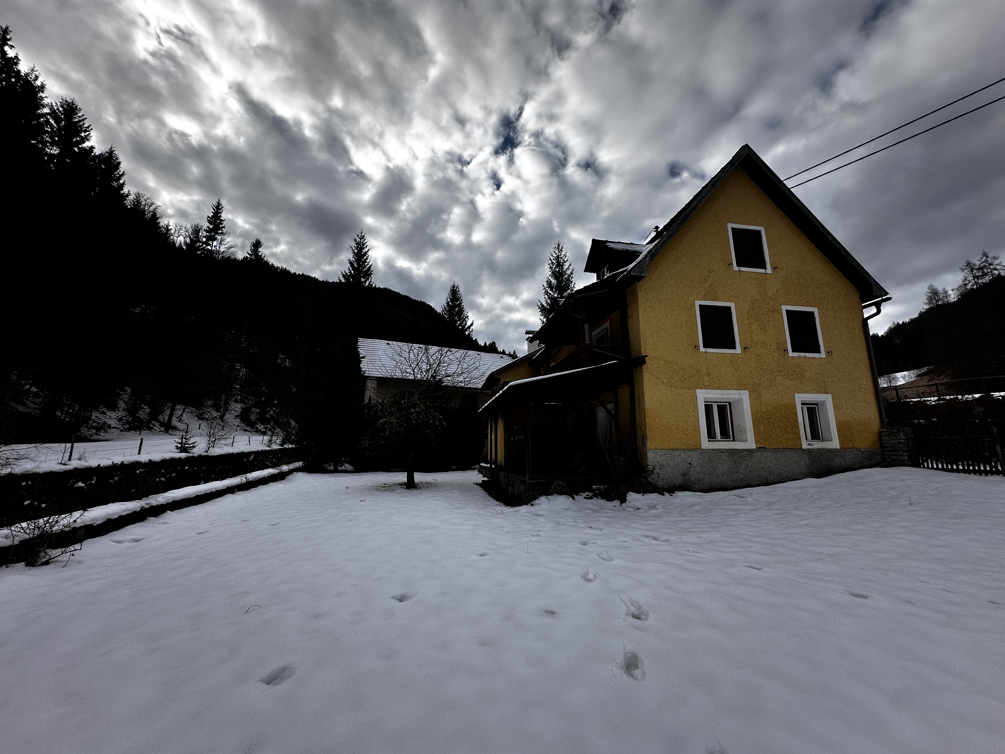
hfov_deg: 102.1
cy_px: 377
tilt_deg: +9.2
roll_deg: +0.0
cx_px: 502
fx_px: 406
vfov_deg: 85.7
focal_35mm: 14
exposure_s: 1/1949
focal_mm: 2.22
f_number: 2.2
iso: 50
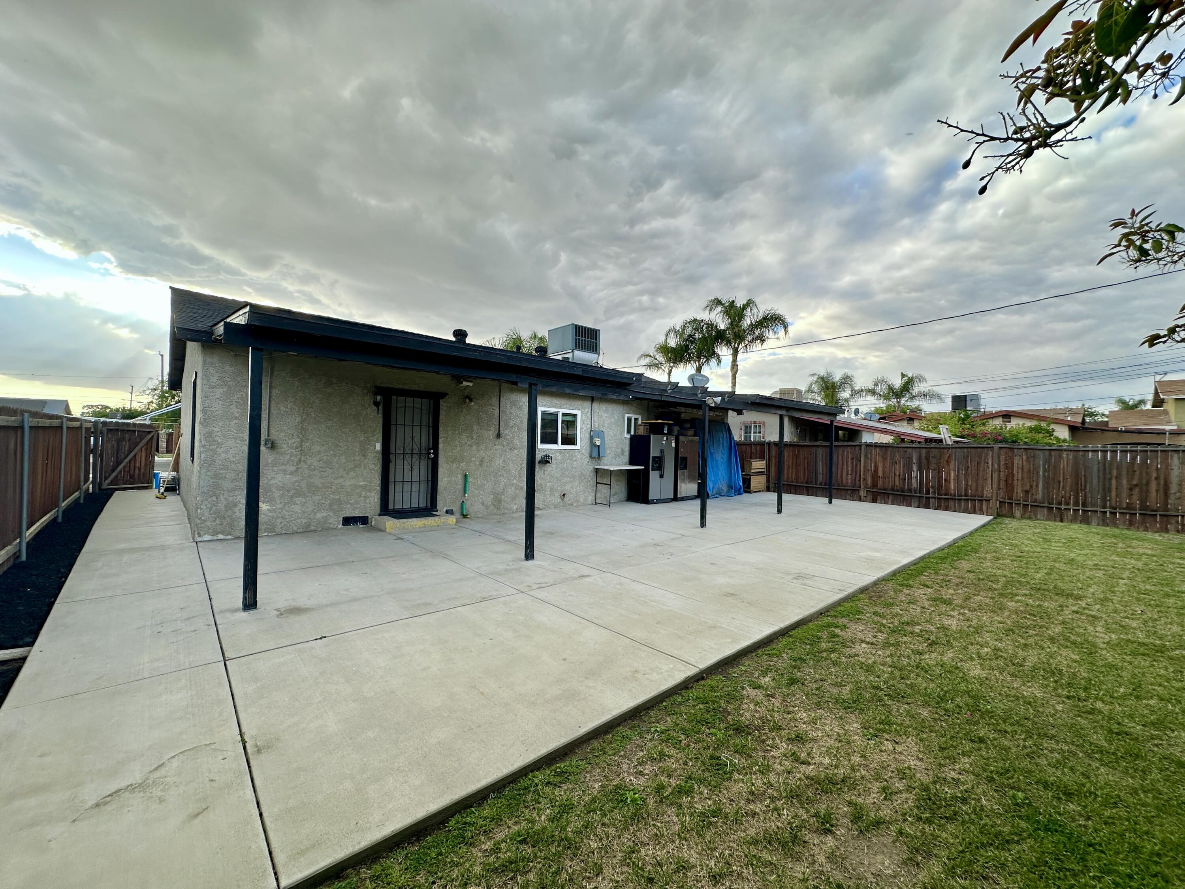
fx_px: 479
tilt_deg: +1.0
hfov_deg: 102.1
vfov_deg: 85.7
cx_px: 592
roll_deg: -1.9
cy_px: 444
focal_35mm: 14
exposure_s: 1/266
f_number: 2.2
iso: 40
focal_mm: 2.22
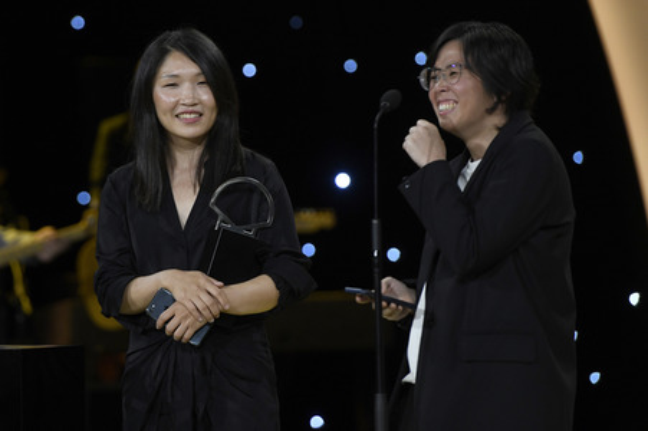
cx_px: 324
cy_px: 216
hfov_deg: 10.3
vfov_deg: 6.9
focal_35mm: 200
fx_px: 3597
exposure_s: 1/400
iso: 2000
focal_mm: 200
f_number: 4
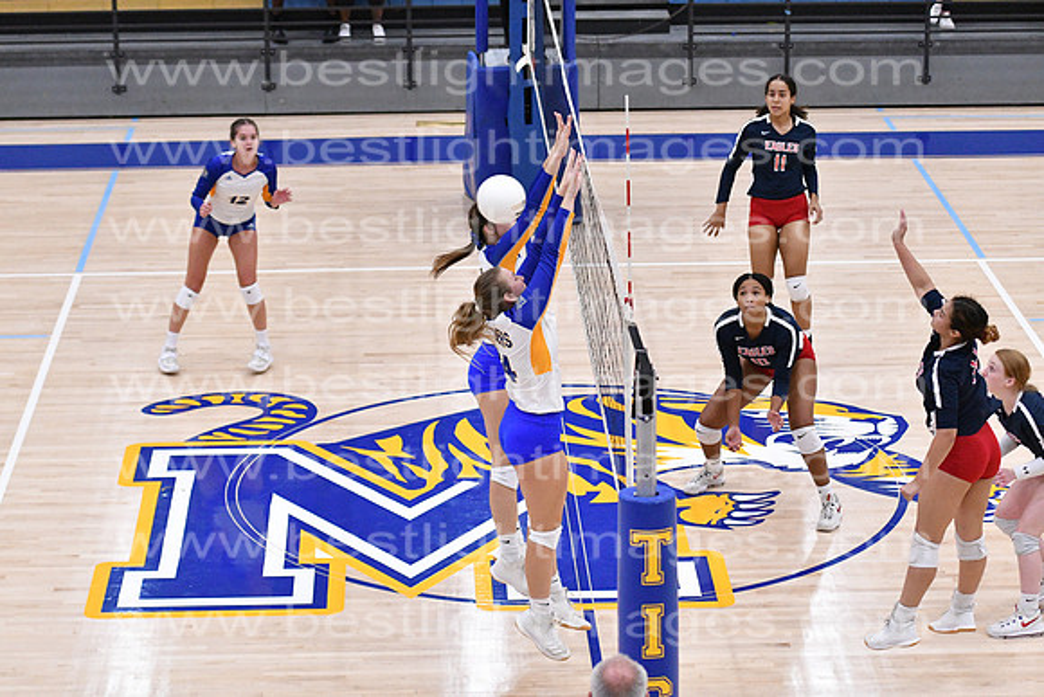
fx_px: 3046
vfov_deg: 13.0
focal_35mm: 105
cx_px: 522
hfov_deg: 19.5
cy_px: 348
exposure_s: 1/1000
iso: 6400
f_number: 3.2
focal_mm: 70
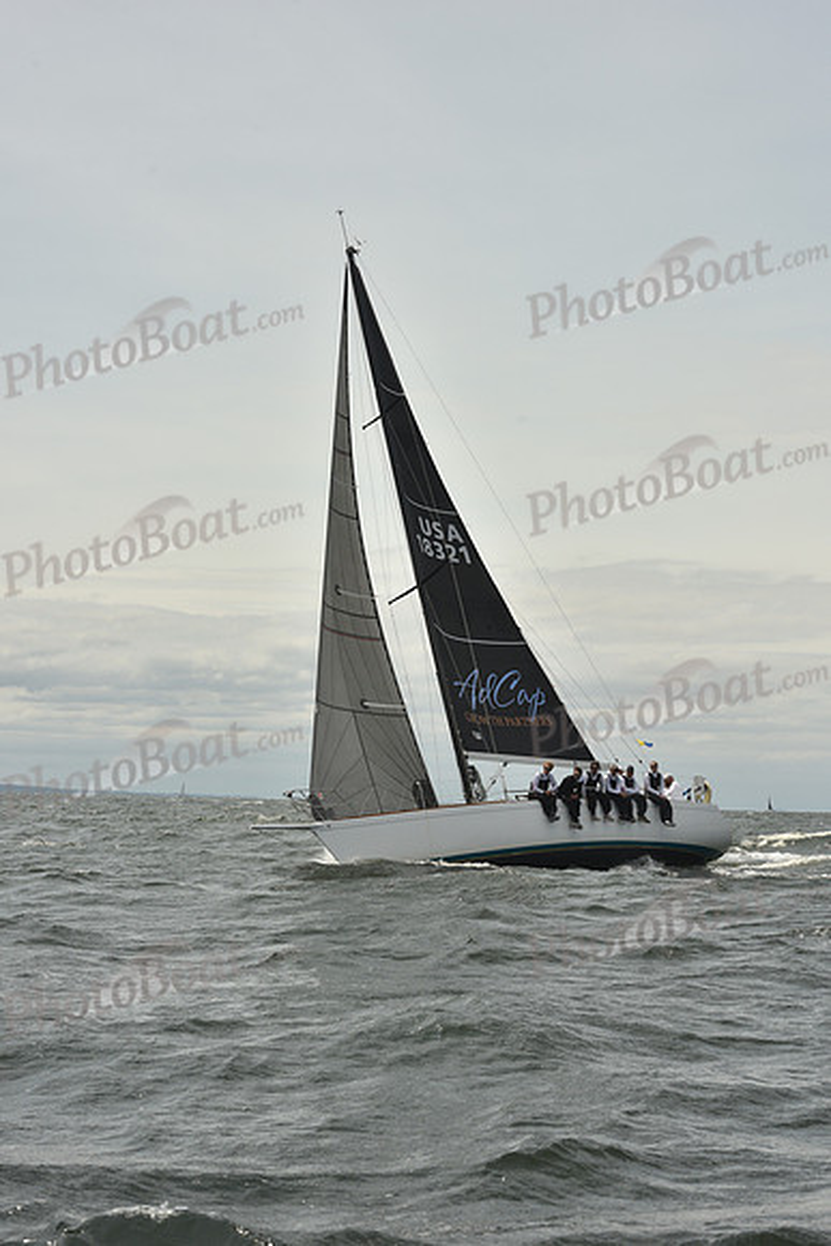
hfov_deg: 19.5
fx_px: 2422
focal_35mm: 70
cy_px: 623
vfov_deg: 28.8
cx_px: 416
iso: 250
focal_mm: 70
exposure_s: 1/800
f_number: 11
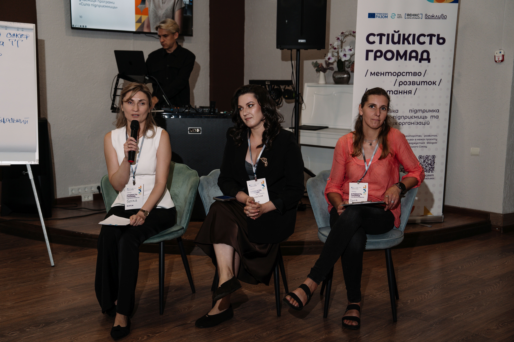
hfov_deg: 41.9
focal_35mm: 47
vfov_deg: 28.6
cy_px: 171
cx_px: 257
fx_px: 671
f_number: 3.5
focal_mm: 47
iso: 500
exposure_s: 1/125
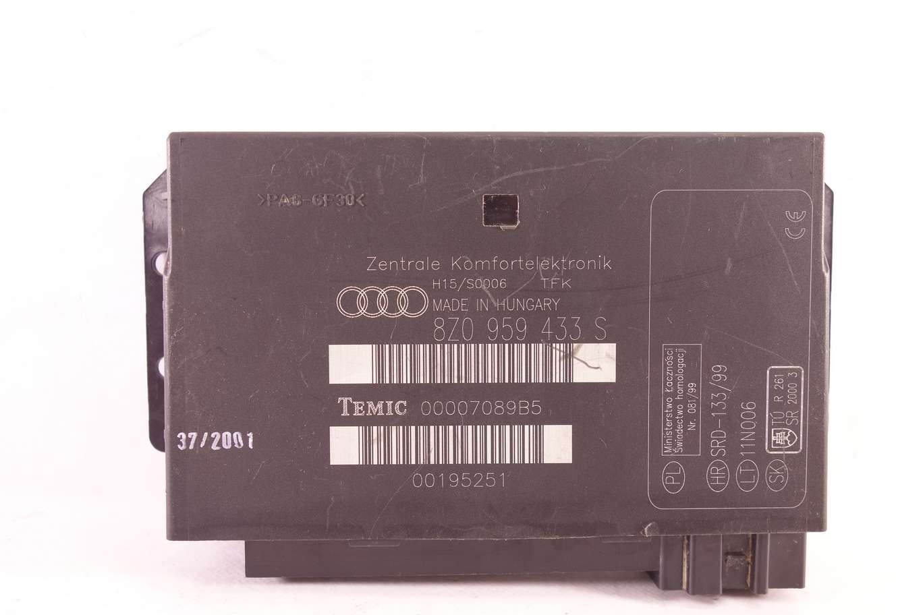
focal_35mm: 28
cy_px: 308
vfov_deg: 46.4
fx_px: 718
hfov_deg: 65.5
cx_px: 462
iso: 320
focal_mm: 10.4
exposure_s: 1/30
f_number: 2.8
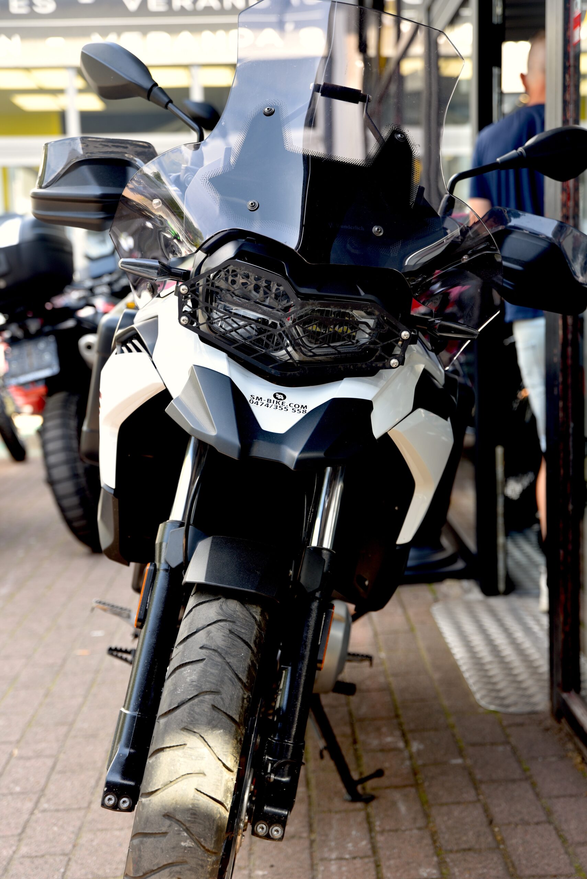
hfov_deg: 22.6
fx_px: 1466
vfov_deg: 33.4
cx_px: 294
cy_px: 440
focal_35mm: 60
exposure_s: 1/60
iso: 100
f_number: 4
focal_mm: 60
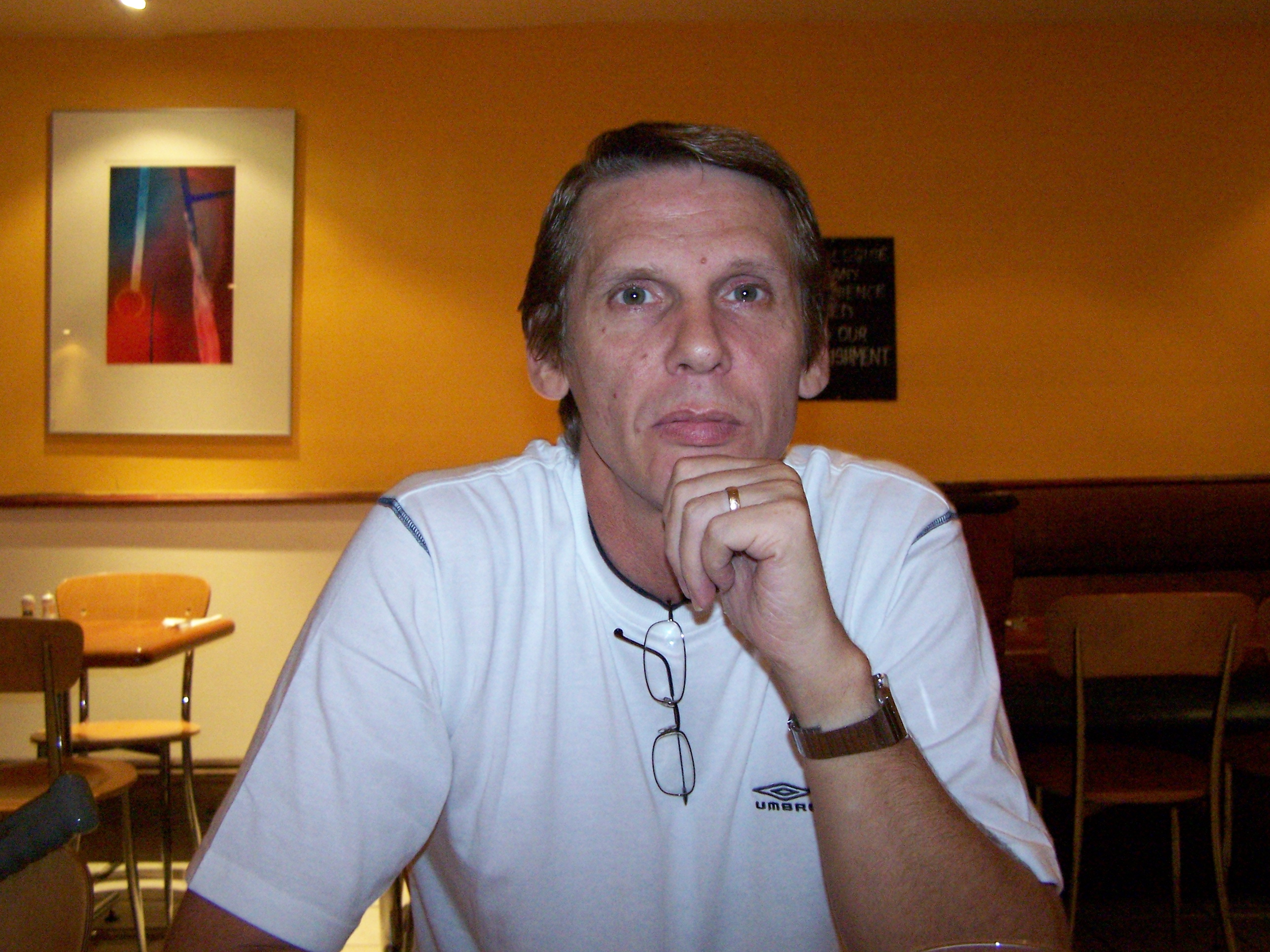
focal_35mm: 38
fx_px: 1394
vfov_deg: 37.7
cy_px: 476
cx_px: 635
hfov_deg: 49.0
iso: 400
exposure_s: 1/40
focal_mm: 6.3
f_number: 2.8
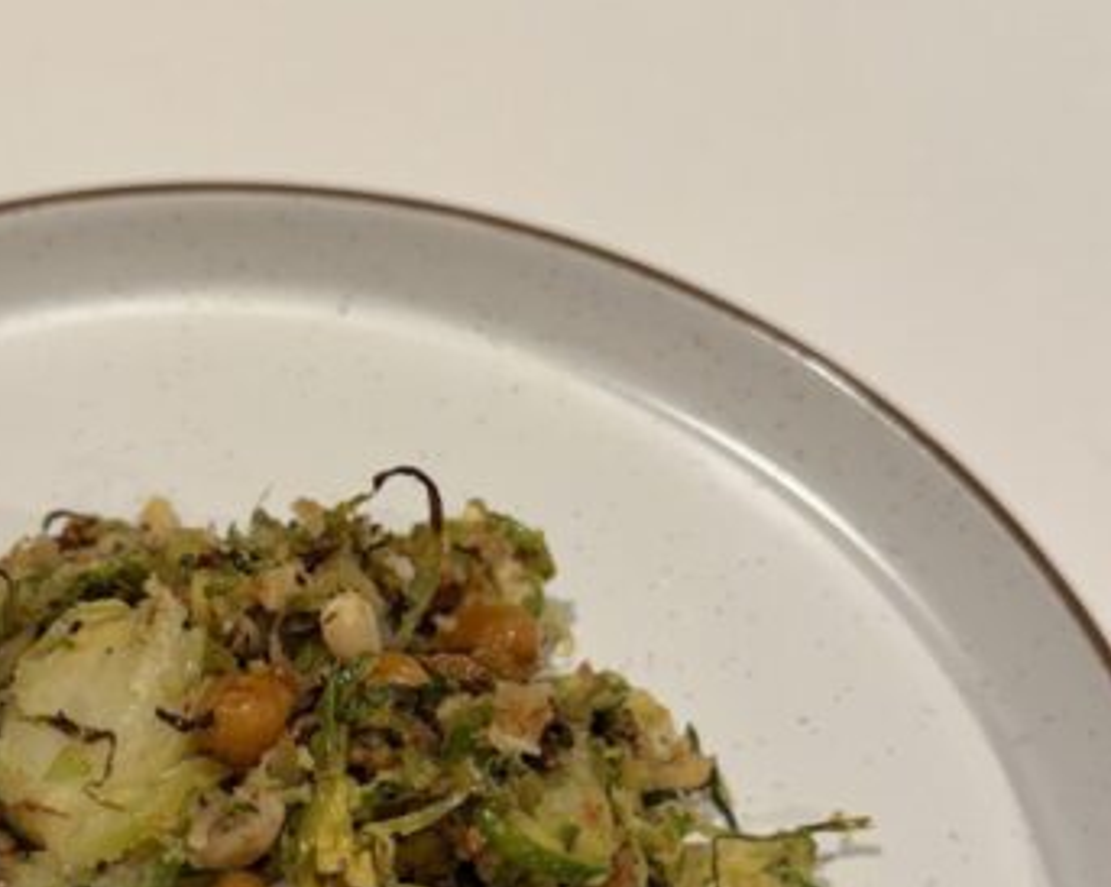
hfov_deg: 26.8
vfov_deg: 21.5
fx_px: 2300
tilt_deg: -55.8
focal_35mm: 70
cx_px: 285
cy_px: 761
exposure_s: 1/60
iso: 250
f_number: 1.78
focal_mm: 6.76
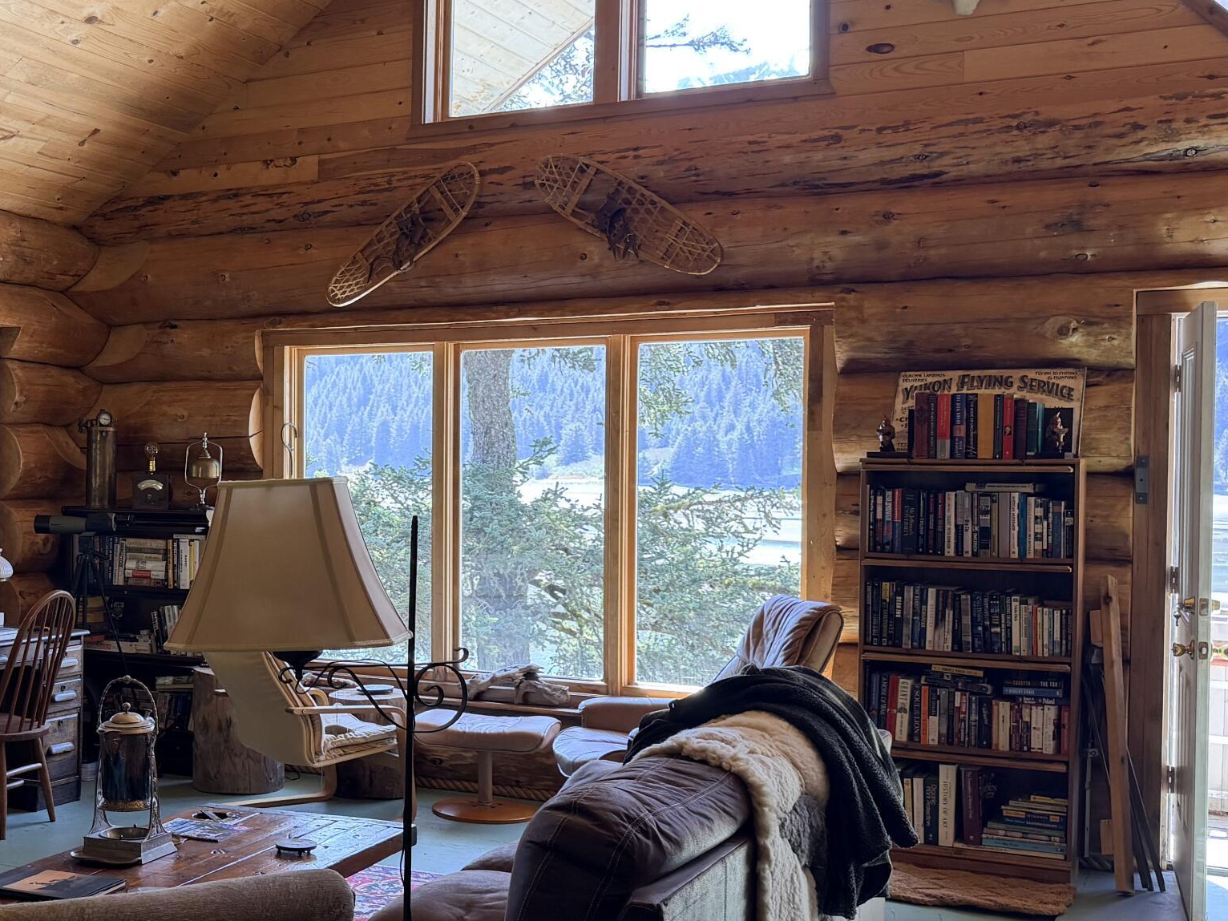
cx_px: 212
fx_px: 1667
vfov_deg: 30.9
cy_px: 495
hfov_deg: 38.6
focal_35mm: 47
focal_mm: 6.76
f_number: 1.78
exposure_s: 1/121
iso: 160
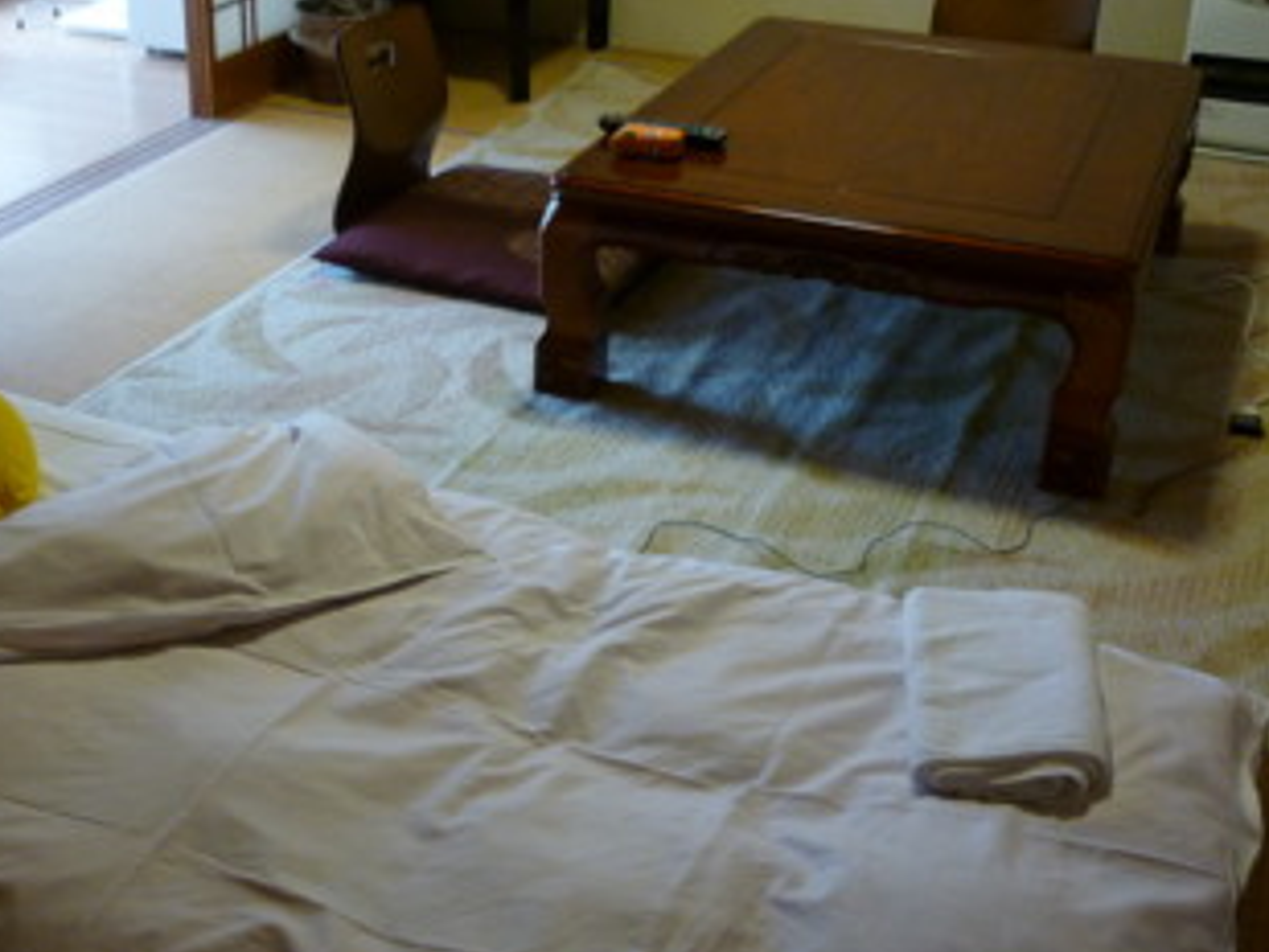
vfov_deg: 30.2
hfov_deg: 39.2
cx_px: 435
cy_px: 361
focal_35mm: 48
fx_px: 1760
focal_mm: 5.5
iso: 200
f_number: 2.8
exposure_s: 1/30
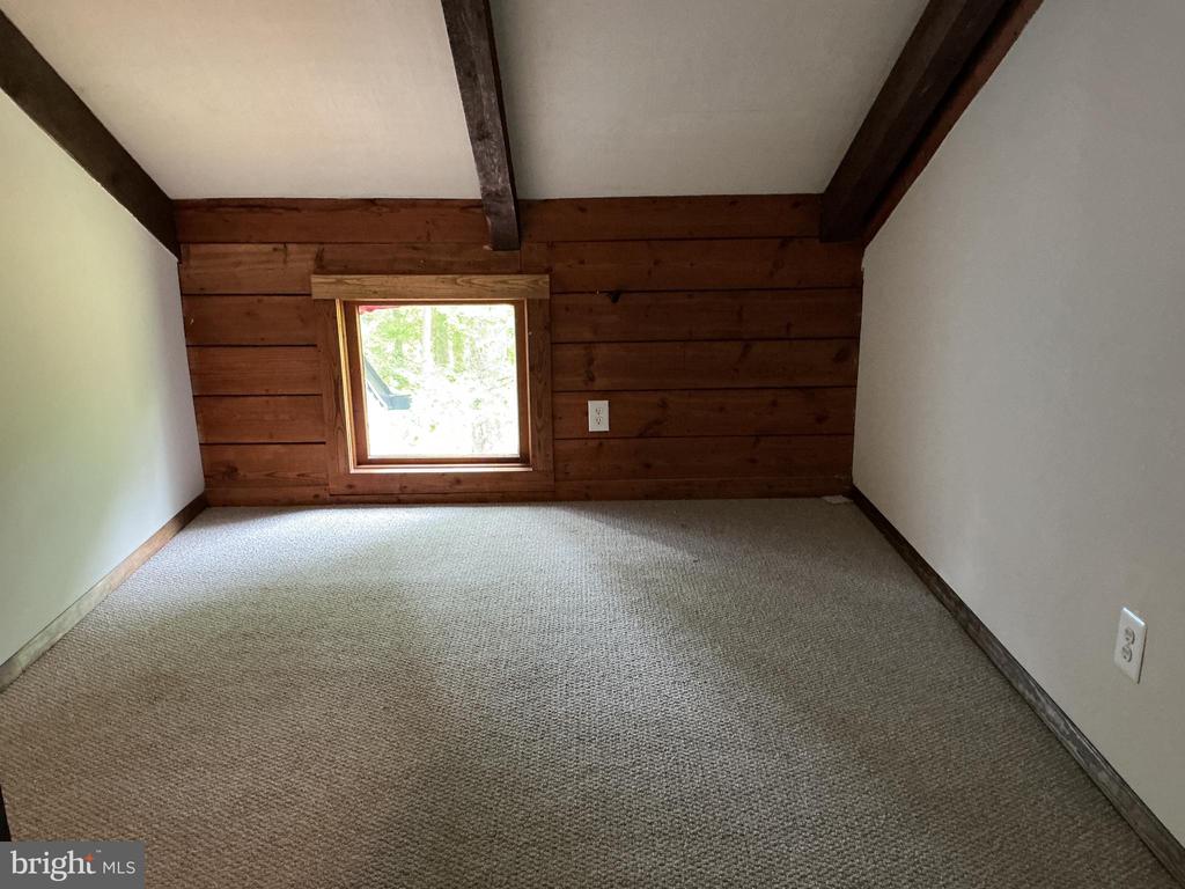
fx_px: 993
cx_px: 592
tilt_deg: -16.6
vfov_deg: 48.2
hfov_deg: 61.7
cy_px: 444
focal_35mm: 29
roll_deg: +0.4
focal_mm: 3
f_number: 1.8
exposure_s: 1/25
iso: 250
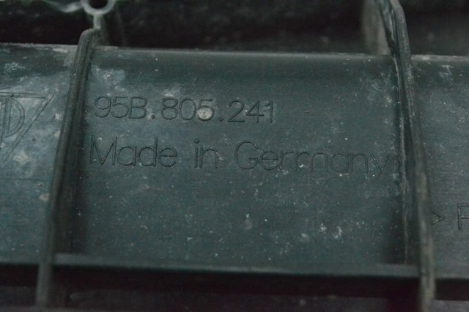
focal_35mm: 82
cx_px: 234
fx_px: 1074
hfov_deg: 24.6
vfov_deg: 16.5
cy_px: 156
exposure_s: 1/160
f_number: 10
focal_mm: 55
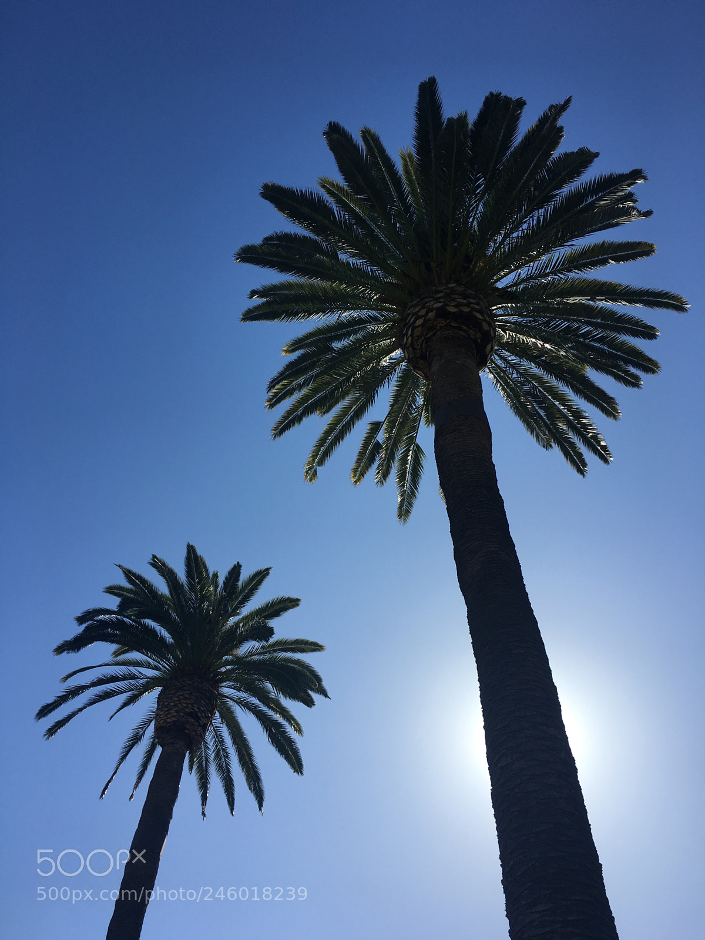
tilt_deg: +58.8
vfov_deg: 61.7
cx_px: 352
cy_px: 470
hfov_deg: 48.2
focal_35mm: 29
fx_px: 787
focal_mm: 4.15
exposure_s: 1/2331
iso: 25
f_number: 2.2
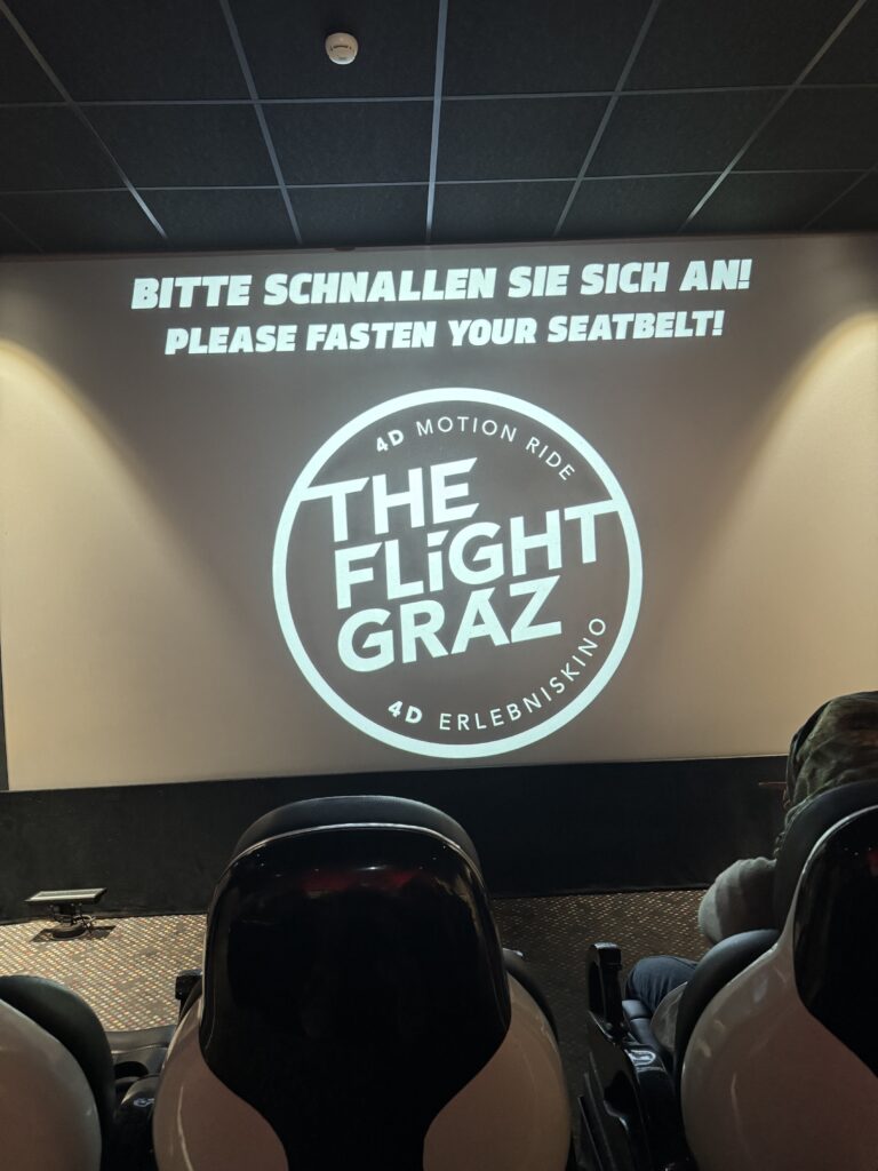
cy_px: 586
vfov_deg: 71.6
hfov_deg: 56.8
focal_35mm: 24
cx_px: 439
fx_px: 812
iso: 640
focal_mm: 6.76
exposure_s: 1/60
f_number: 1.78
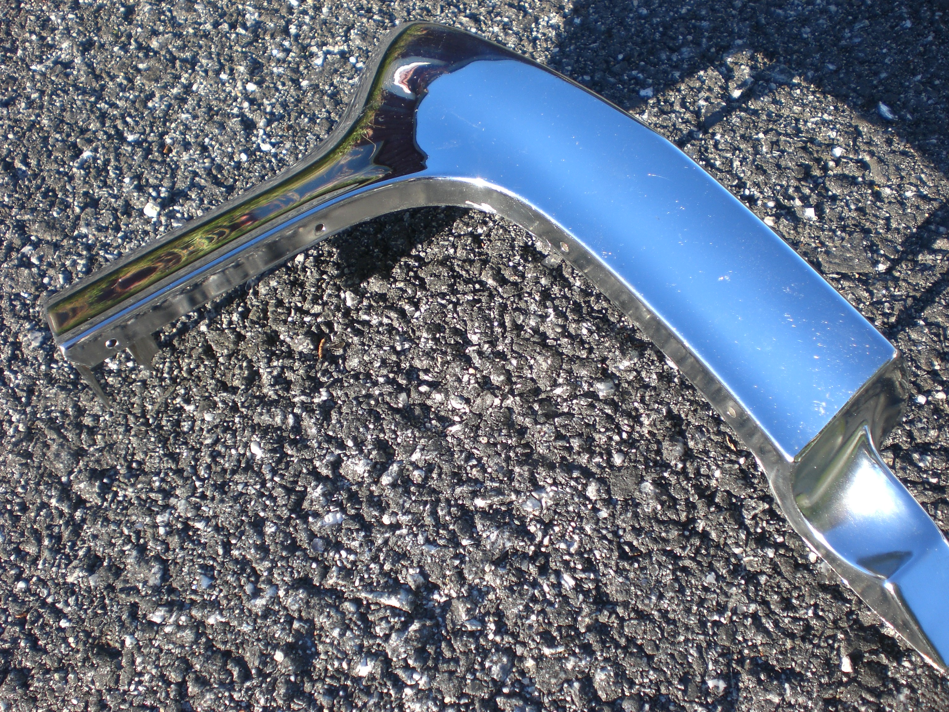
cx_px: 474
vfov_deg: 37.7
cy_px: 356
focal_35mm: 38
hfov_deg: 49.0
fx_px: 1042
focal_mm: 6.3
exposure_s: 1/200
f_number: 3.1
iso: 50
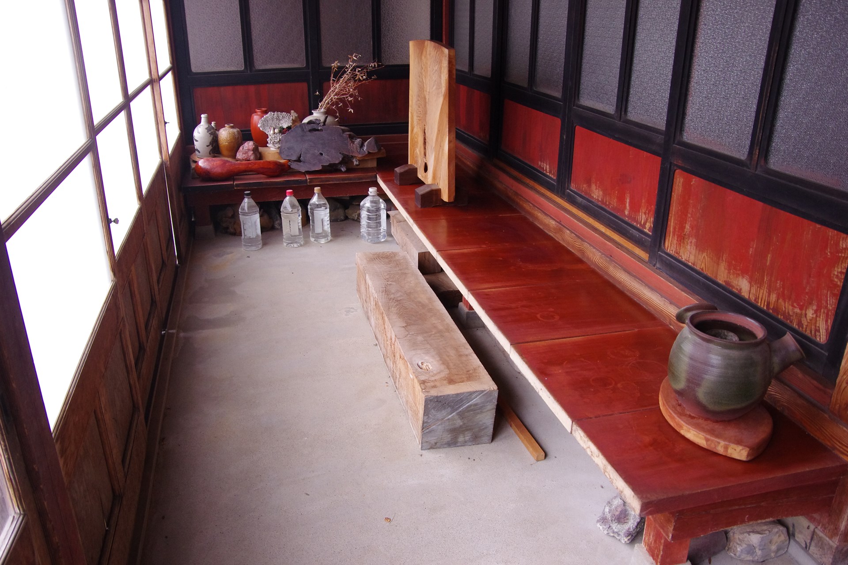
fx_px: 636
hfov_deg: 67.4
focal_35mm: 27
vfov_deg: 47.9
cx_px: 424
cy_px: 282
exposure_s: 1/200
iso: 1600
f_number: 7.1
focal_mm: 18
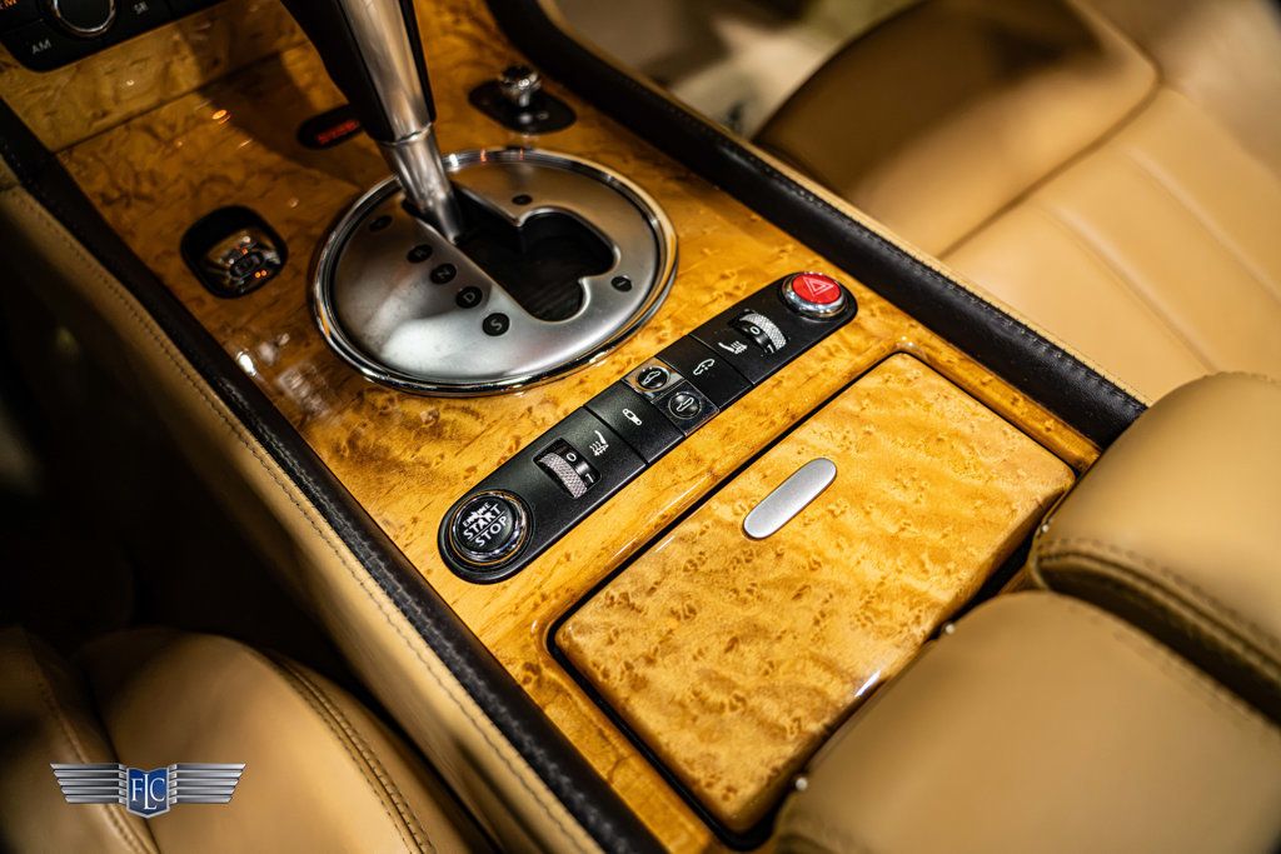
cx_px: 640
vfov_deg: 53.1
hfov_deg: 73.7
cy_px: 427
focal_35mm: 24
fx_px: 854
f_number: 4
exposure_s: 1/100
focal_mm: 24
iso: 1250
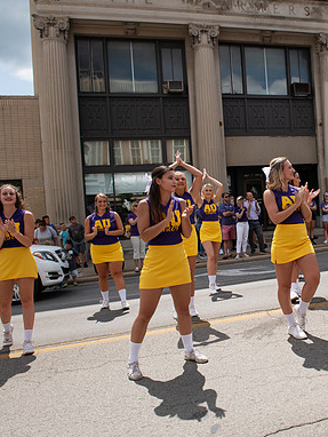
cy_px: 220
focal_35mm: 35
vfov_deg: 52.6
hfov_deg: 38.2
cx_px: 290
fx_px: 442
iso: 200
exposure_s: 1/500
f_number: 7.1
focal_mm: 24
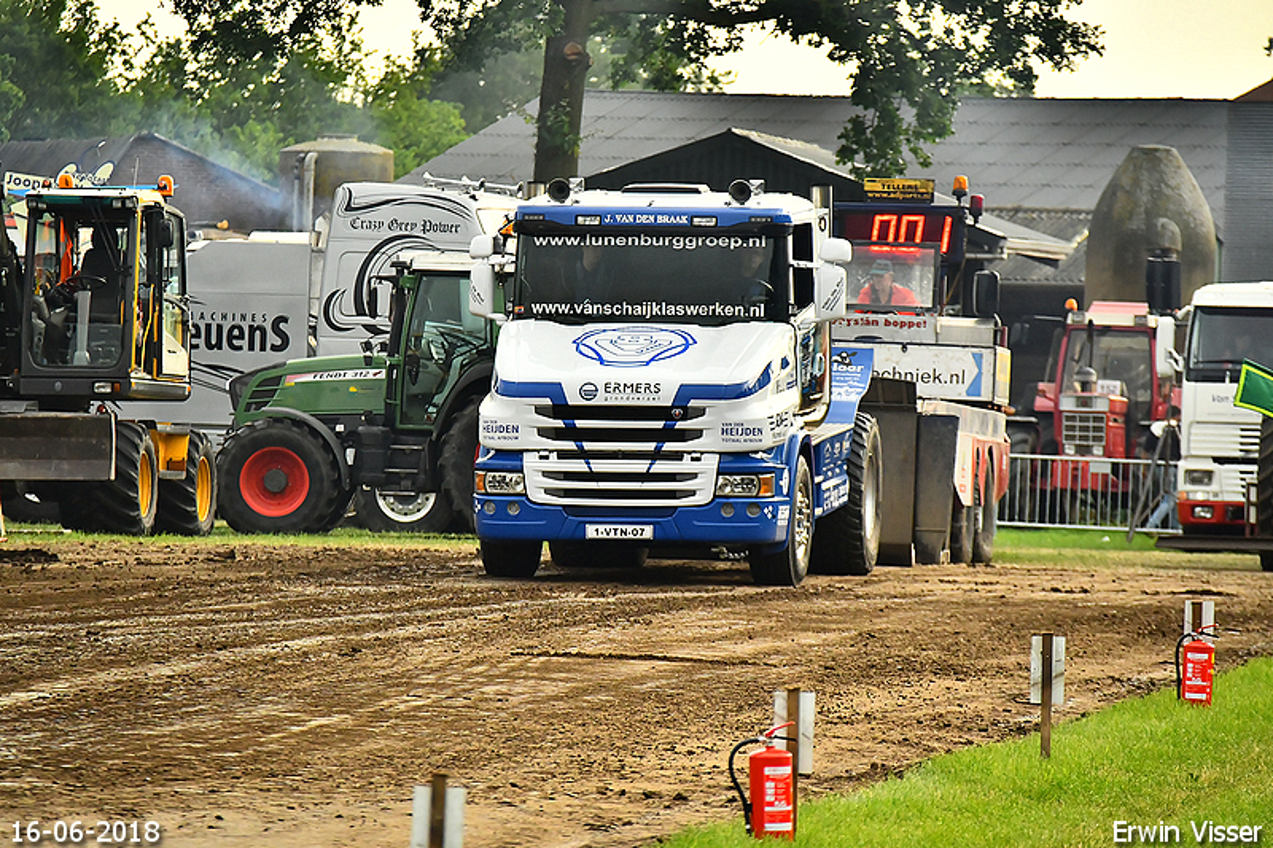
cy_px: 424
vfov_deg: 3.7
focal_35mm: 375
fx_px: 13257
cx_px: 636
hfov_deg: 5.5
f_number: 5.6
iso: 1250
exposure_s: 1/2500
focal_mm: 250
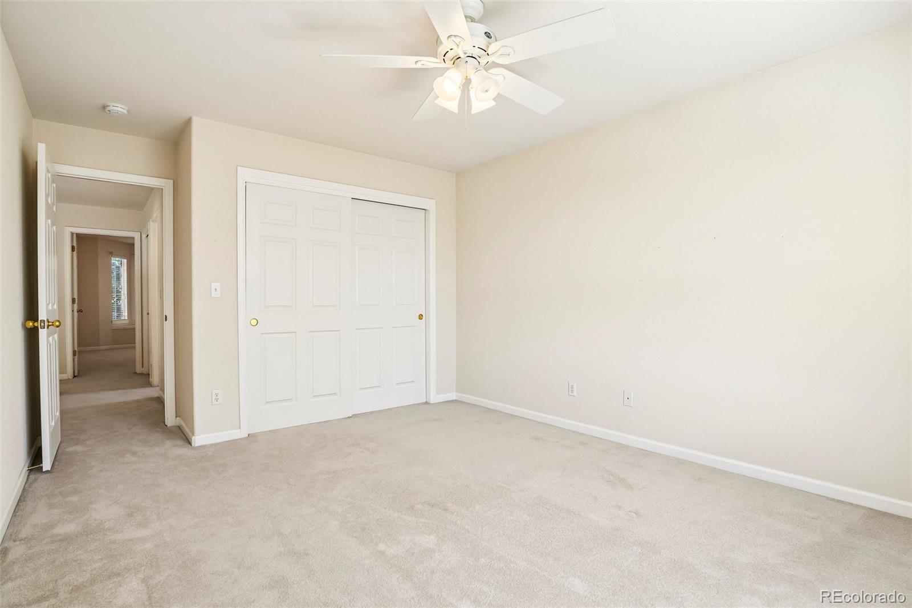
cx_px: 456
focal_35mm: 16
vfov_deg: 72.0
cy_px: 304
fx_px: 418
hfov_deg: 95.0
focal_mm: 11
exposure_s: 1/30
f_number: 8
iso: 125
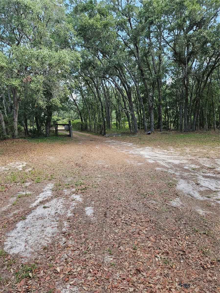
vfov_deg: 73.9
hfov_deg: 58.9
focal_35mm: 23
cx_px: 110
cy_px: 146
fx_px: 195
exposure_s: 1/180
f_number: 1.8
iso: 40
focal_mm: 5.4
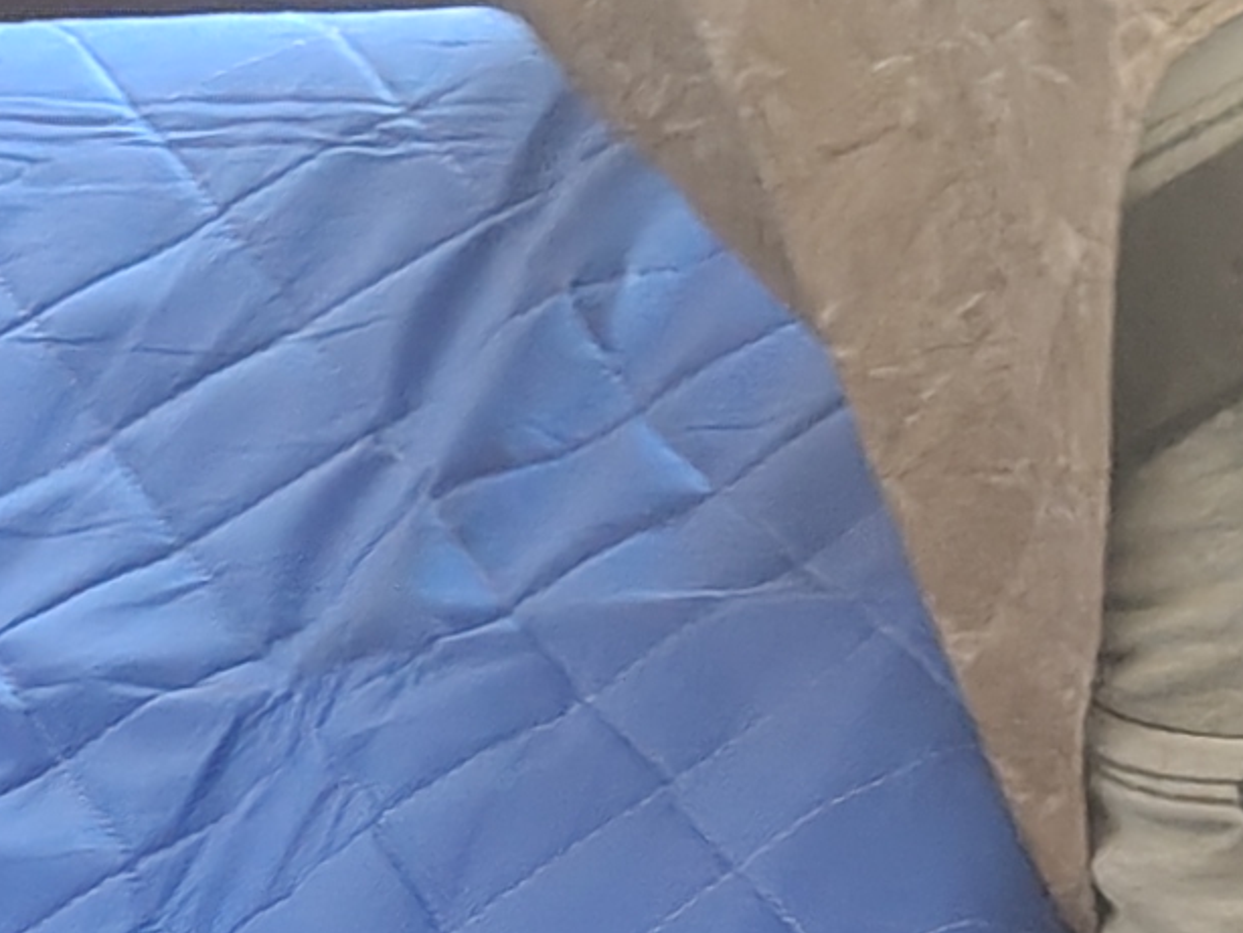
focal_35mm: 160
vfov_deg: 8.6
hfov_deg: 11.9
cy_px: 2076
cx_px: -541
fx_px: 5748
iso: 64
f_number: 1.8
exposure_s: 1/50
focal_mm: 5.59
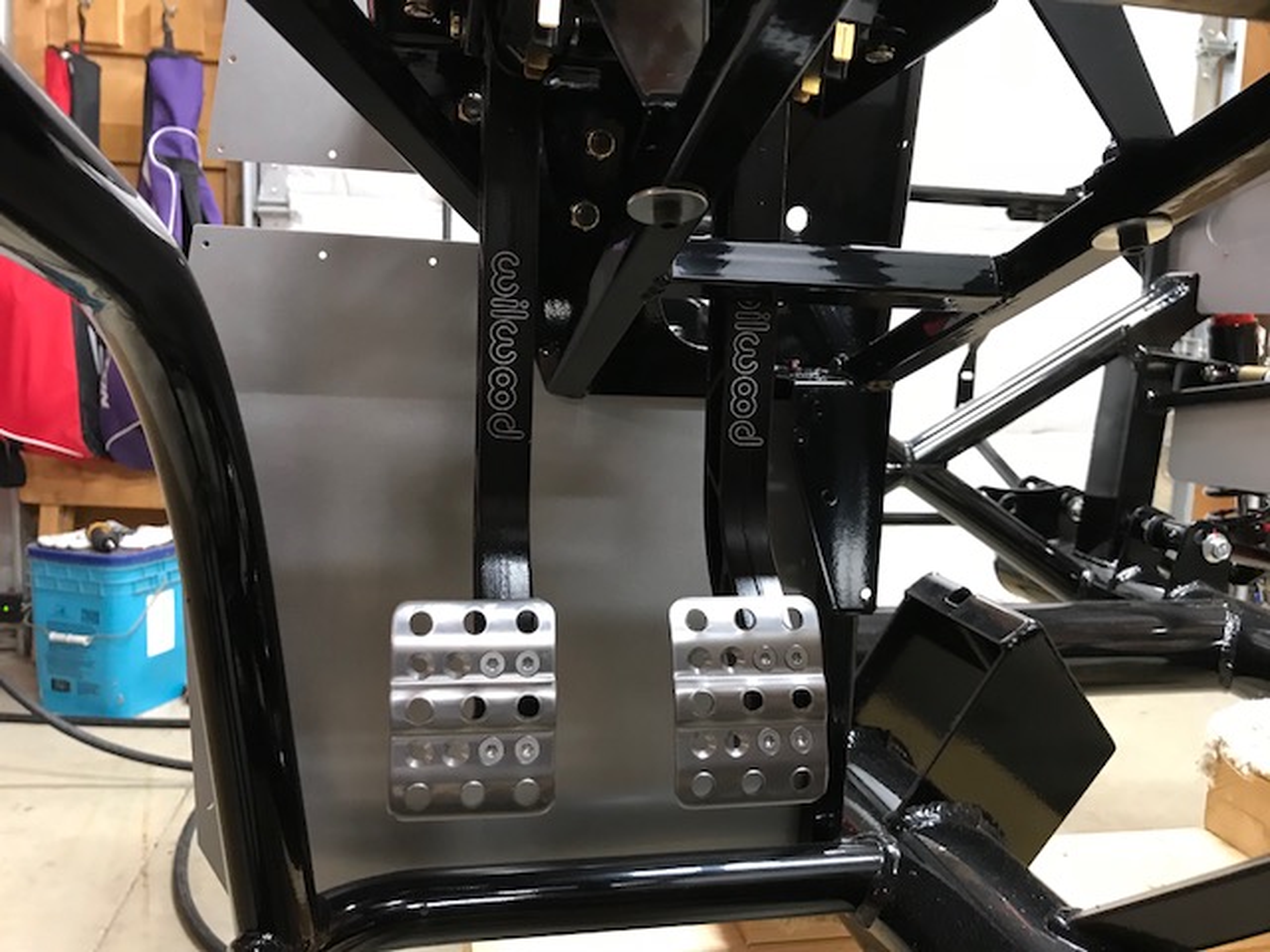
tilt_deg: -4.3
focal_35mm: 28
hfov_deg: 63.4
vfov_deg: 49.7
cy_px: 476
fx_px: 1027
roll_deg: -1.7
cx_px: 635
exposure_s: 1/15
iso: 64
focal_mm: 3.99
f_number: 1.8
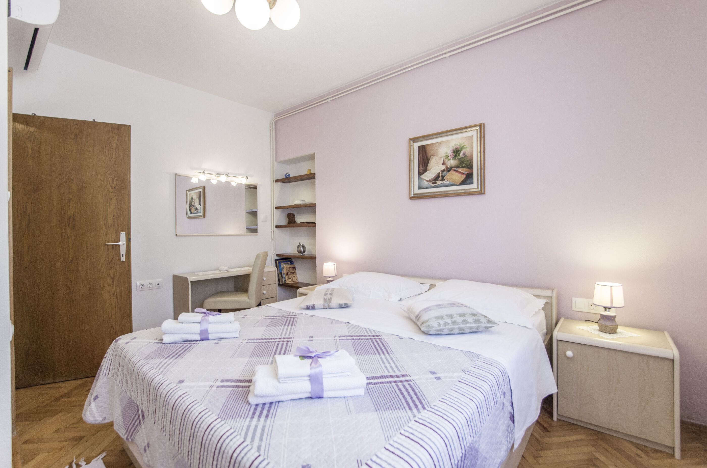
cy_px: 234
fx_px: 294
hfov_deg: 100.5
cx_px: 354
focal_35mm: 15
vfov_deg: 77.1
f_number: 3.5
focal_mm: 10
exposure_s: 1/125
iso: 500
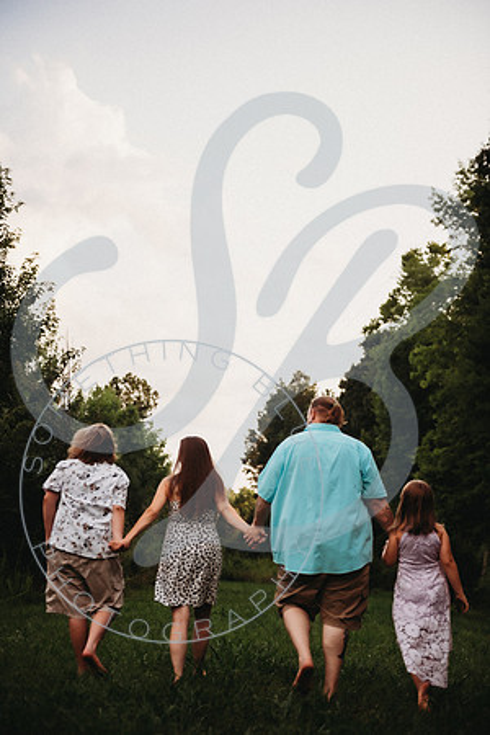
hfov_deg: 27.0
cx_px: 245
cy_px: 368
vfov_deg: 39.6
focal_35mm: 50
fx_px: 1021
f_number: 2.8
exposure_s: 1/640
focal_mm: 50
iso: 100
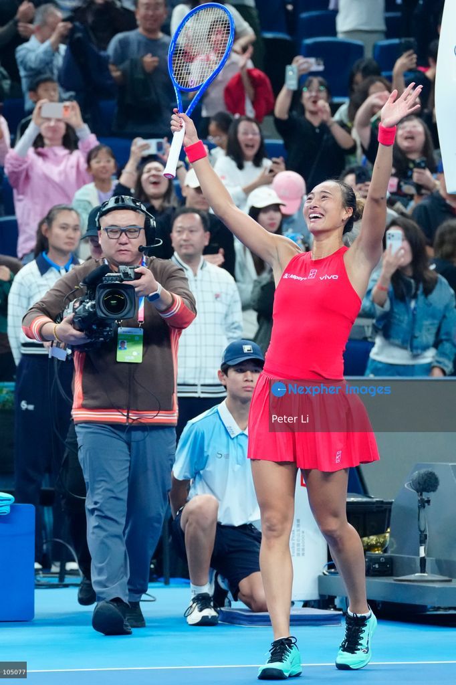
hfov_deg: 8.0
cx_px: 228
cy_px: 342
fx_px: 3251
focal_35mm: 171
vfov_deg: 12.0
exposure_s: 1/800
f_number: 4.5
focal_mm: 171
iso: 5000
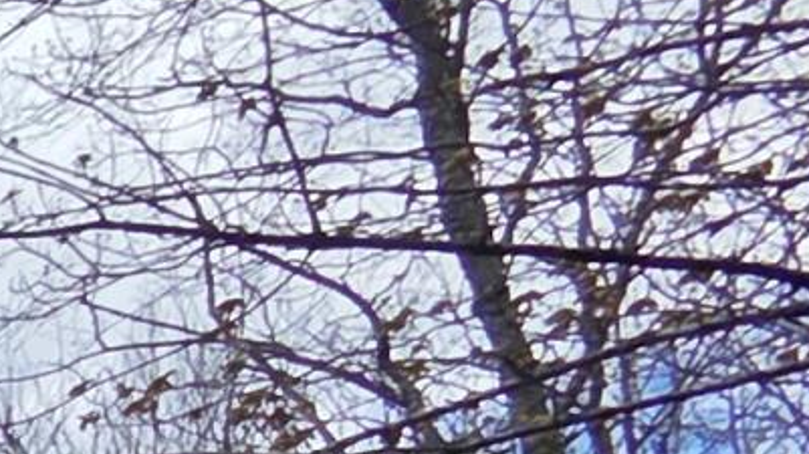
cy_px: 2078
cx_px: -1959
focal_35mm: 106
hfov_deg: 9.9
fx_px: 2272
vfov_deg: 6.9
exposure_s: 1/2169
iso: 50
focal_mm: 2.2
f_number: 2.2
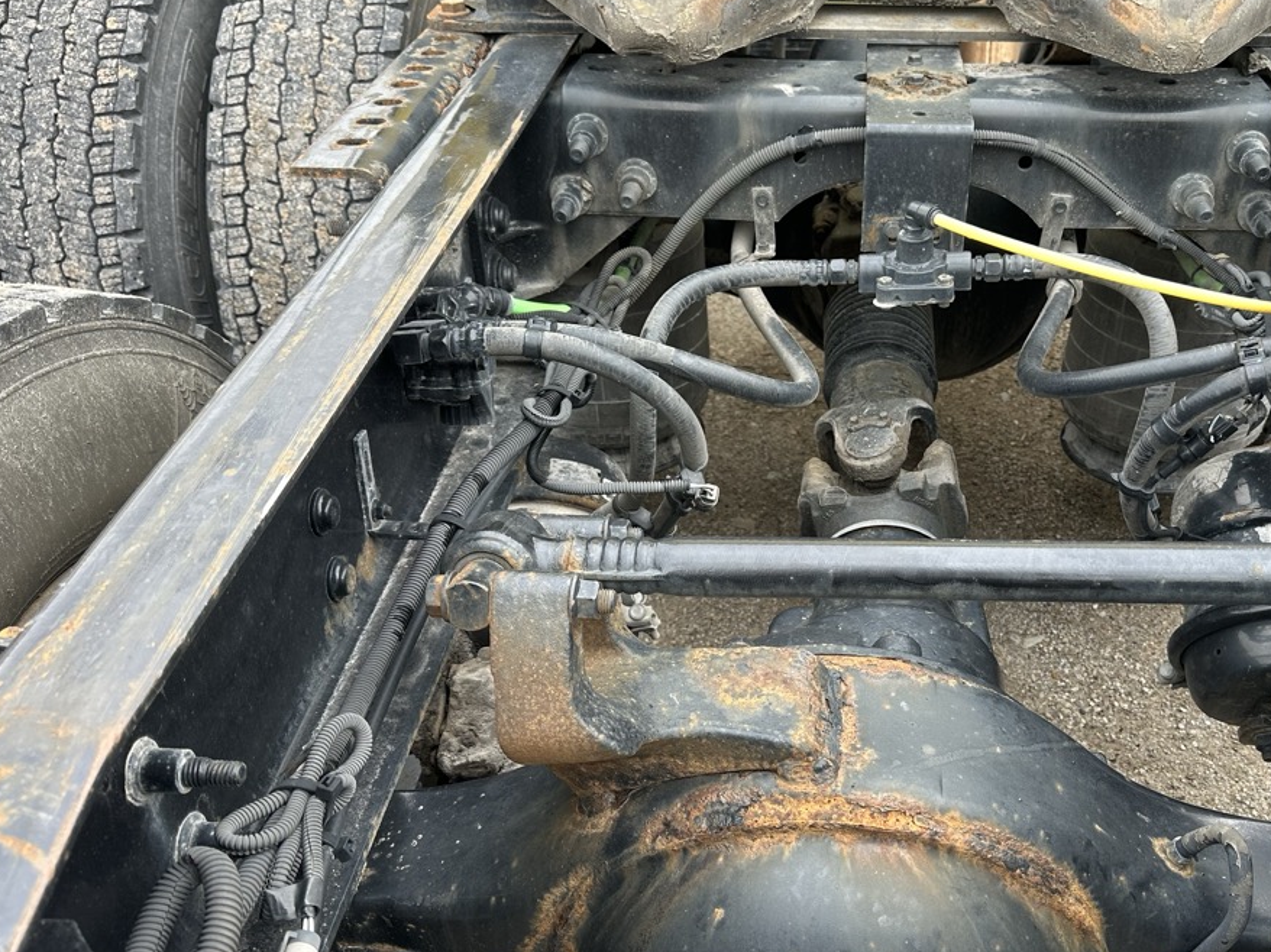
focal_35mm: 35
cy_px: 525
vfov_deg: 40.6
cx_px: 801
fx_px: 1285
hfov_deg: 52.0
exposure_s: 1/204
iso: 64
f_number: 1.78
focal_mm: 6.86
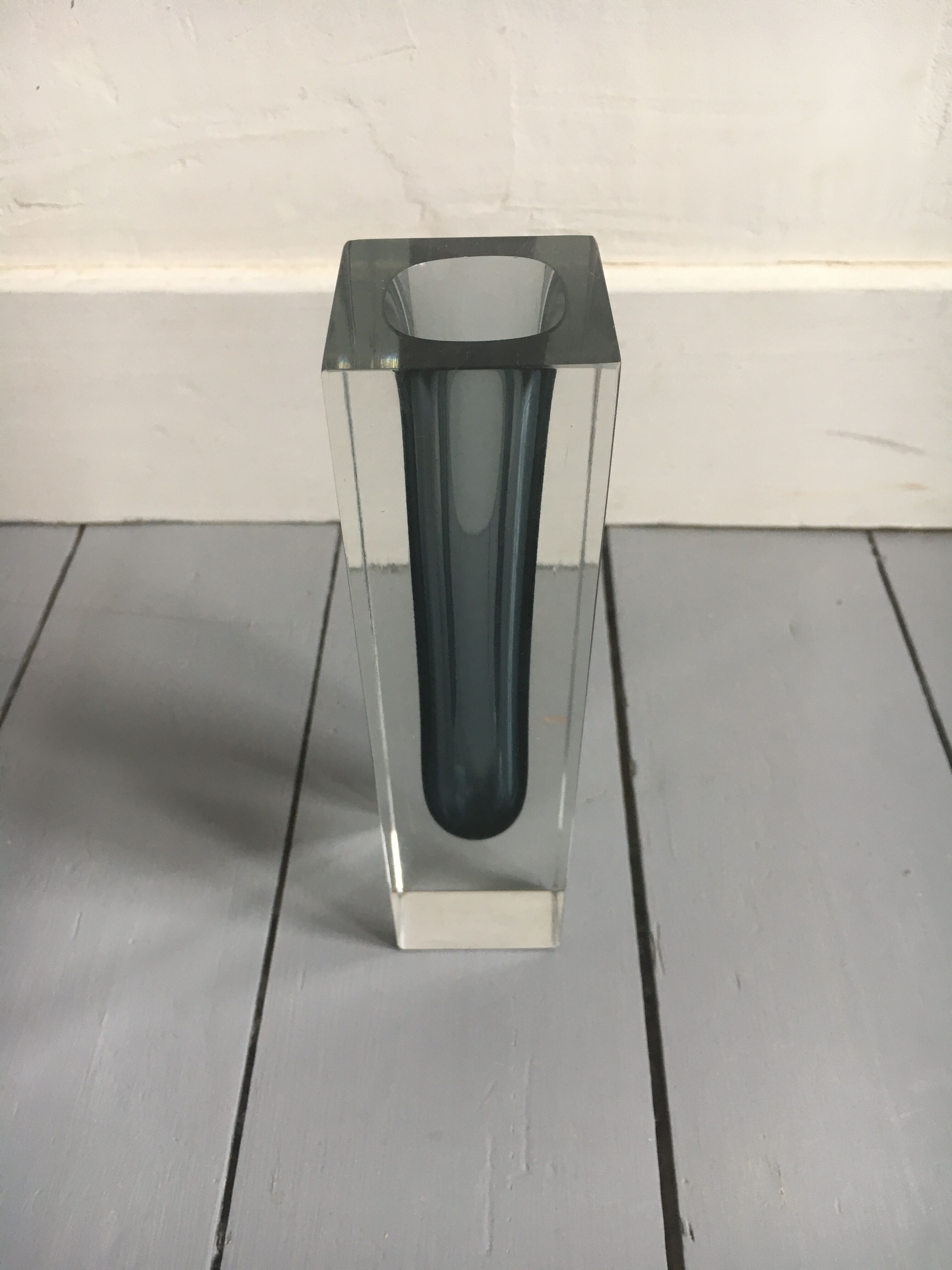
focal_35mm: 29
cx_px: 476
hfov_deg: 48.2
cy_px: 635
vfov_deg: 61.7
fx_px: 1063
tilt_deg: -45.0
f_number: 2.2
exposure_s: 1/33
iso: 64
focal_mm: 4.15
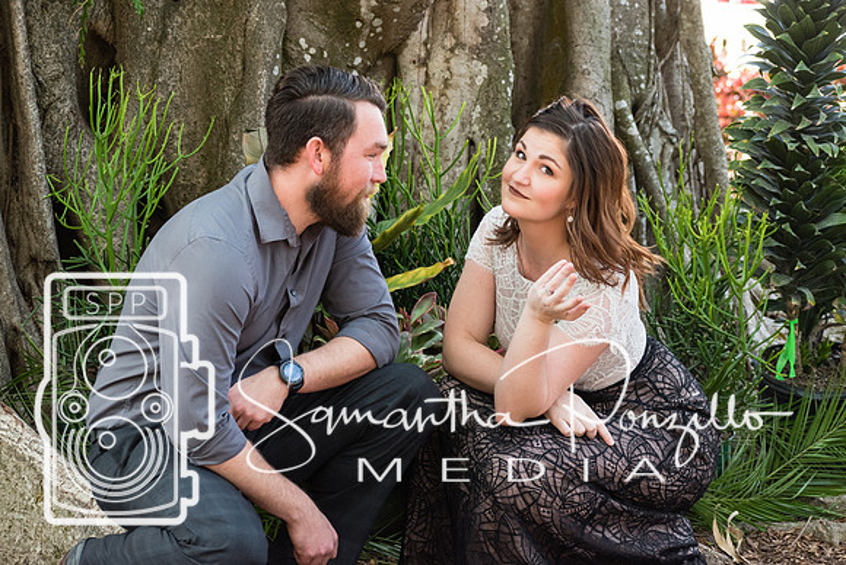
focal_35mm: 106
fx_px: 2502
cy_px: 282
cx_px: 418
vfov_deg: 12.9
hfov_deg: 19.2
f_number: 4.5
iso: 800
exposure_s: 1/160
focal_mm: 70
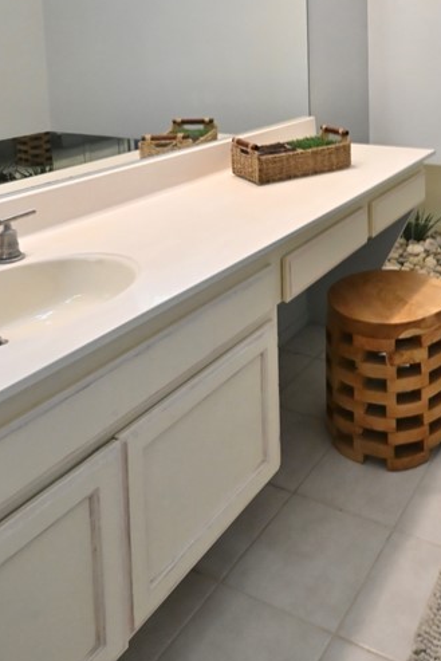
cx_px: 387
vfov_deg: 51.6
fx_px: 606
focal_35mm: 33
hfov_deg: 37.6
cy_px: 87
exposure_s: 1/60
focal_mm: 15
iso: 8000
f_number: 16
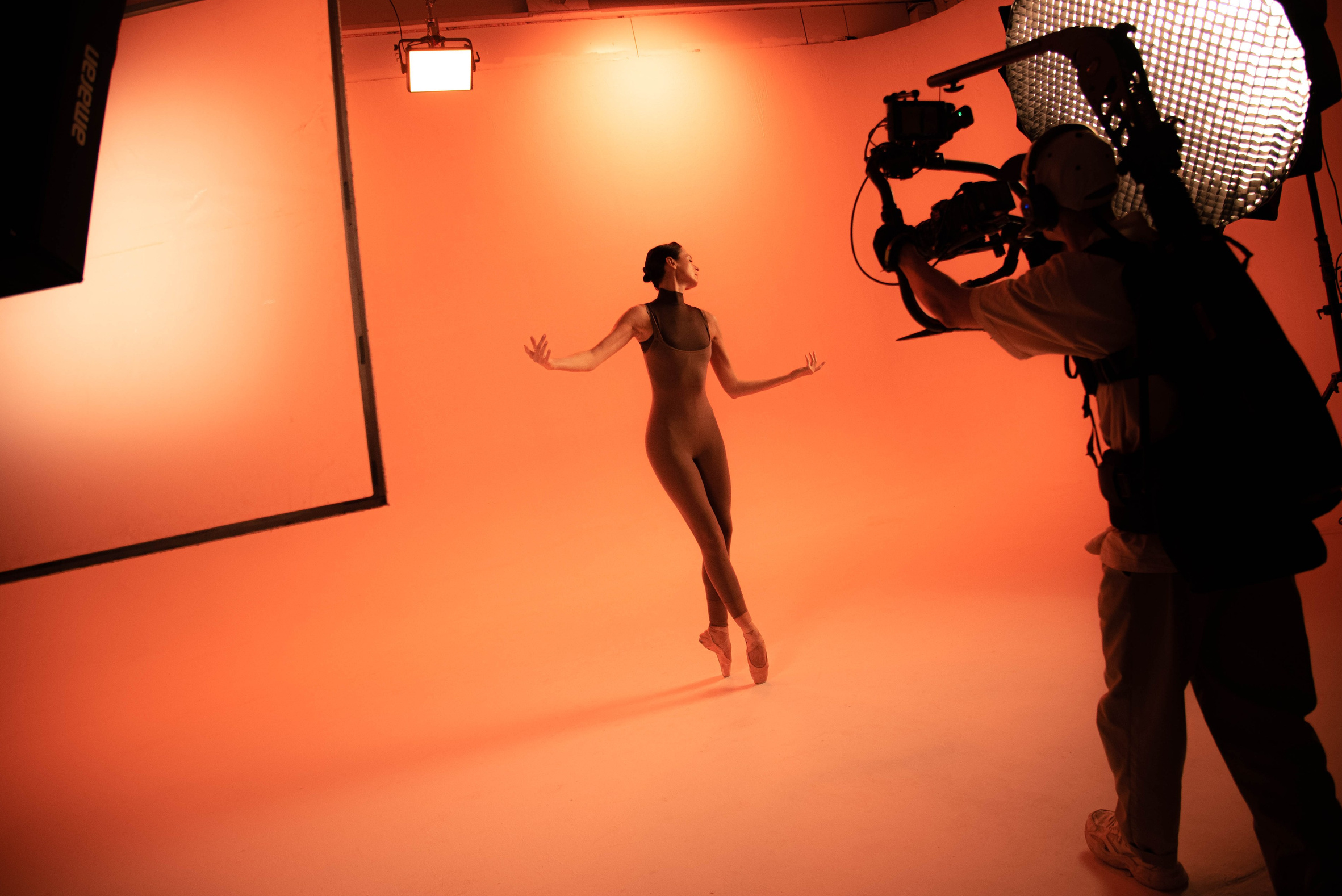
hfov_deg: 69.4
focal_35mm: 26
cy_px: 443
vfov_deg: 49.6
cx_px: 686
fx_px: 970
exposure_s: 1/320
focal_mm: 24
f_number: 4
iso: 1600
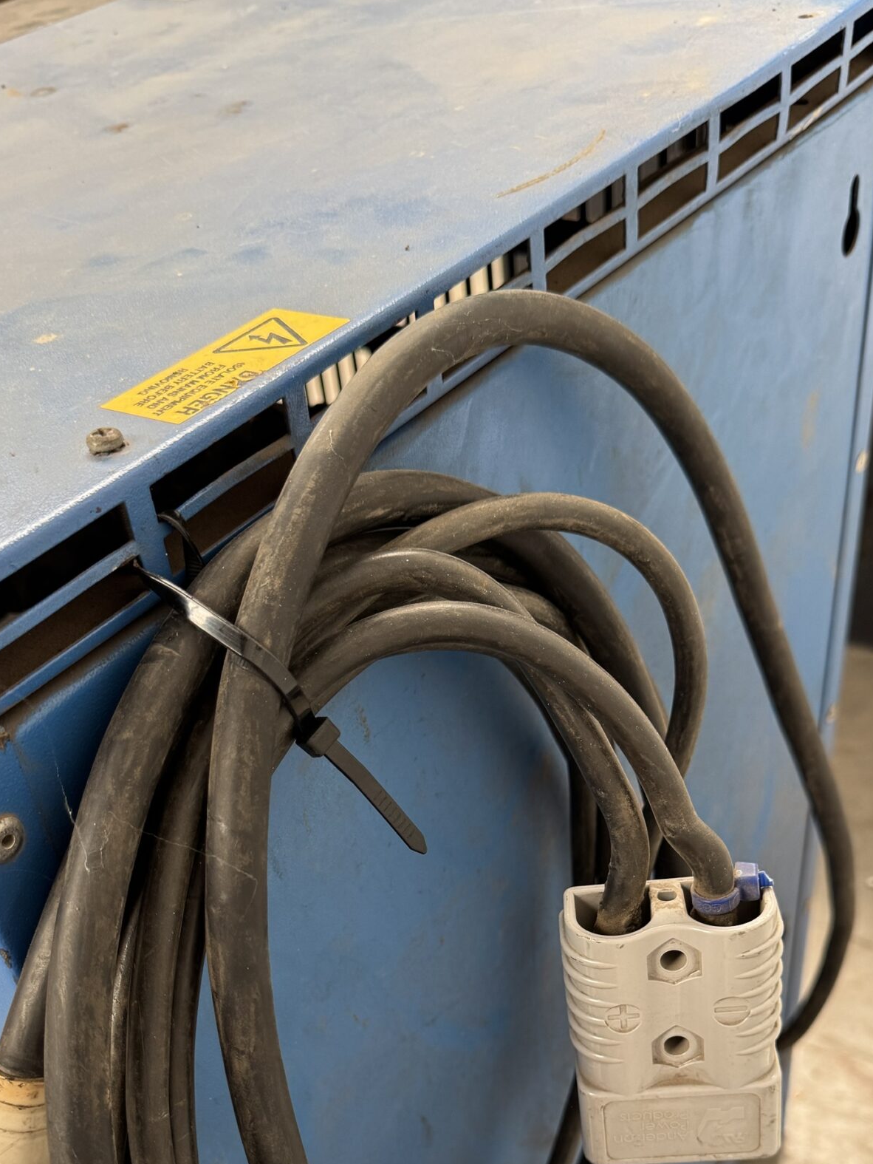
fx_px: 1311
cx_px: 409
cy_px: 909
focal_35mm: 39
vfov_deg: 45.7
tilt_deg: -42.8
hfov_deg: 36.8
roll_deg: +8.6
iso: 125
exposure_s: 1/121
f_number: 1.78
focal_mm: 6.76
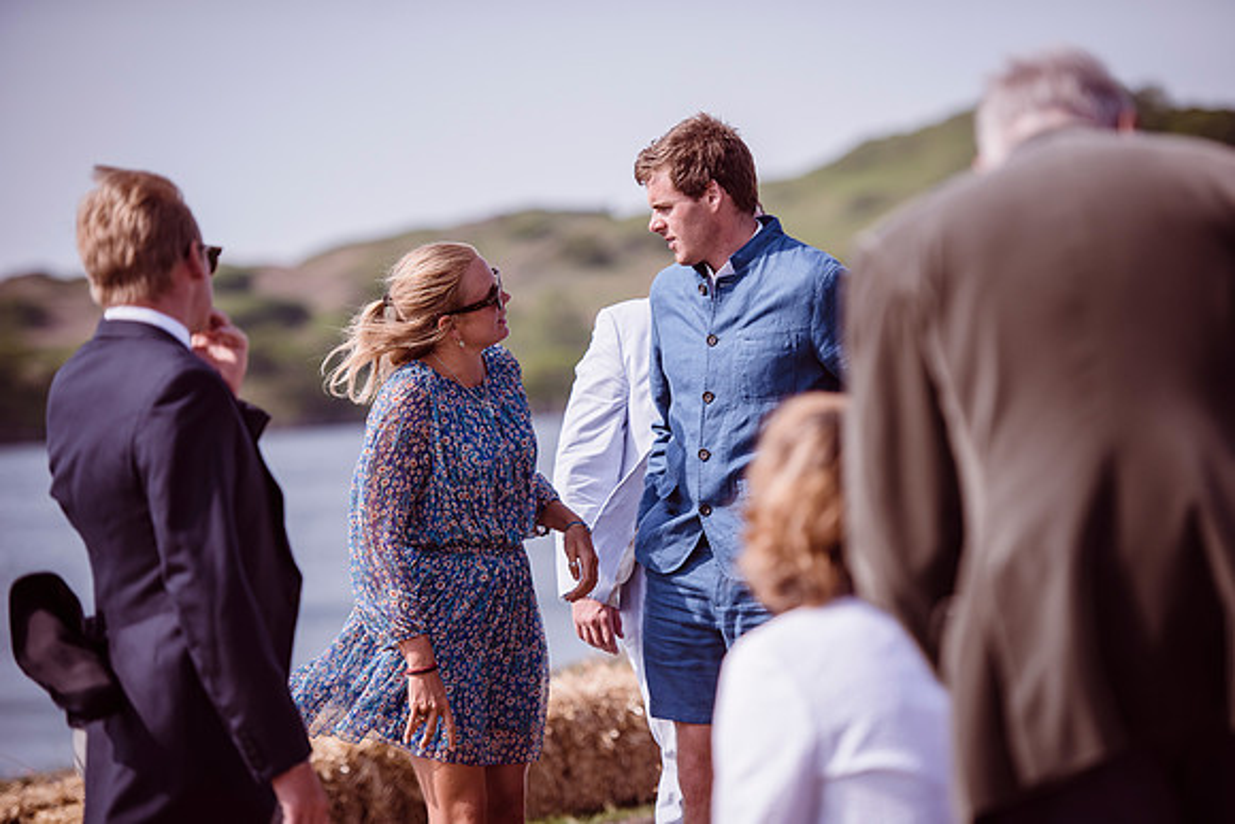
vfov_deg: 9.8
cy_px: 412
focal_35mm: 140
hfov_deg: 14.7
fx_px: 4804
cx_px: 618
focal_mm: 140
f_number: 2.8
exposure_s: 1/5000
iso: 320
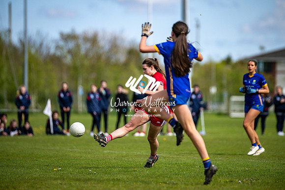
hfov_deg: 6.9
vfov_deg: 4.6
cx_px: 142
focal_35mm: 300
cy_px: 95
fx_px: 2375
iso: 200
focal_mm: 300
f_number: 2.8
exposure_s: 1/6400
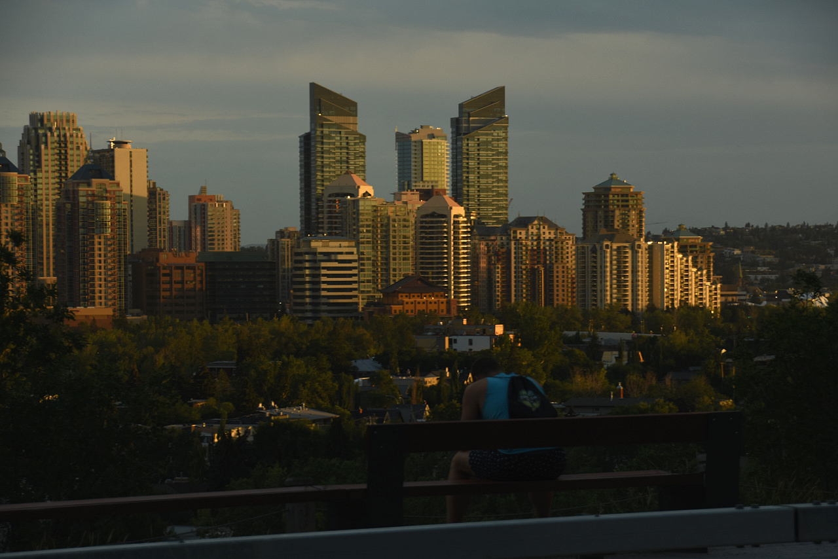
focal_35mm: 138
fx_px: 3213
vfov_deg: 9.9
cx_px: 419
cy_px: 280
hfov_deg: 14.9
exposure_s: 1/100
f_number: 7.1
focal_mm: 92
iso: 200
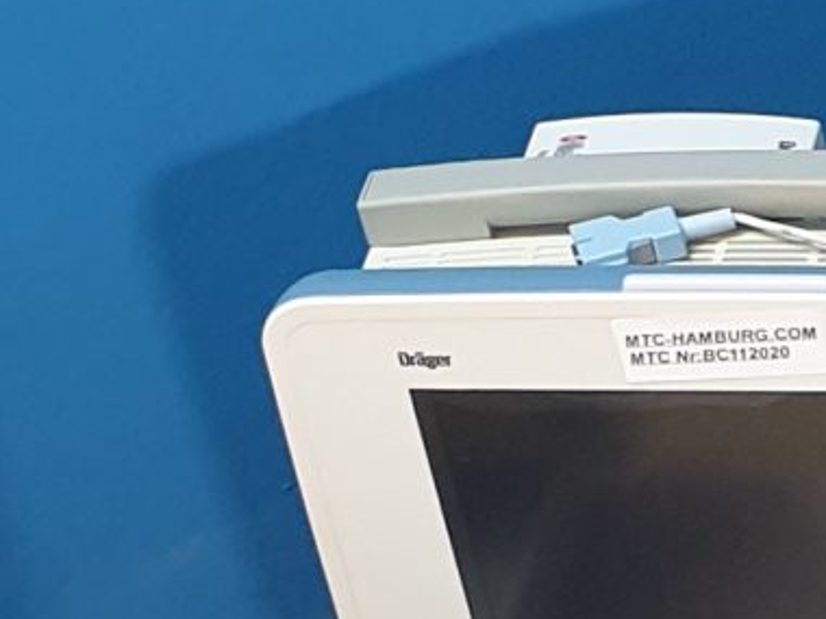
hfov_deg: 10.4
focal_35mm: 175
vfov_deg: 8.3
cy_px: 910
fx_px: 4176
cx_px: 1669
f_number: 2.4
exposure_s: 1/50
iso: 320
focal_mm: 4.3
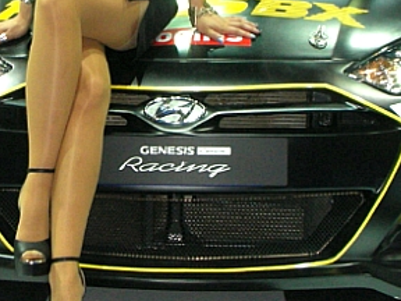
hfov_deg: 17.4
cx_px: 72
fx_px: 1297
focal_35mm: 112
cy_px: 48
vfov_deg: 13.1
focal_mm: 7.7
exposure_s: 1/49.1
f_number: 3.5
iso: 192
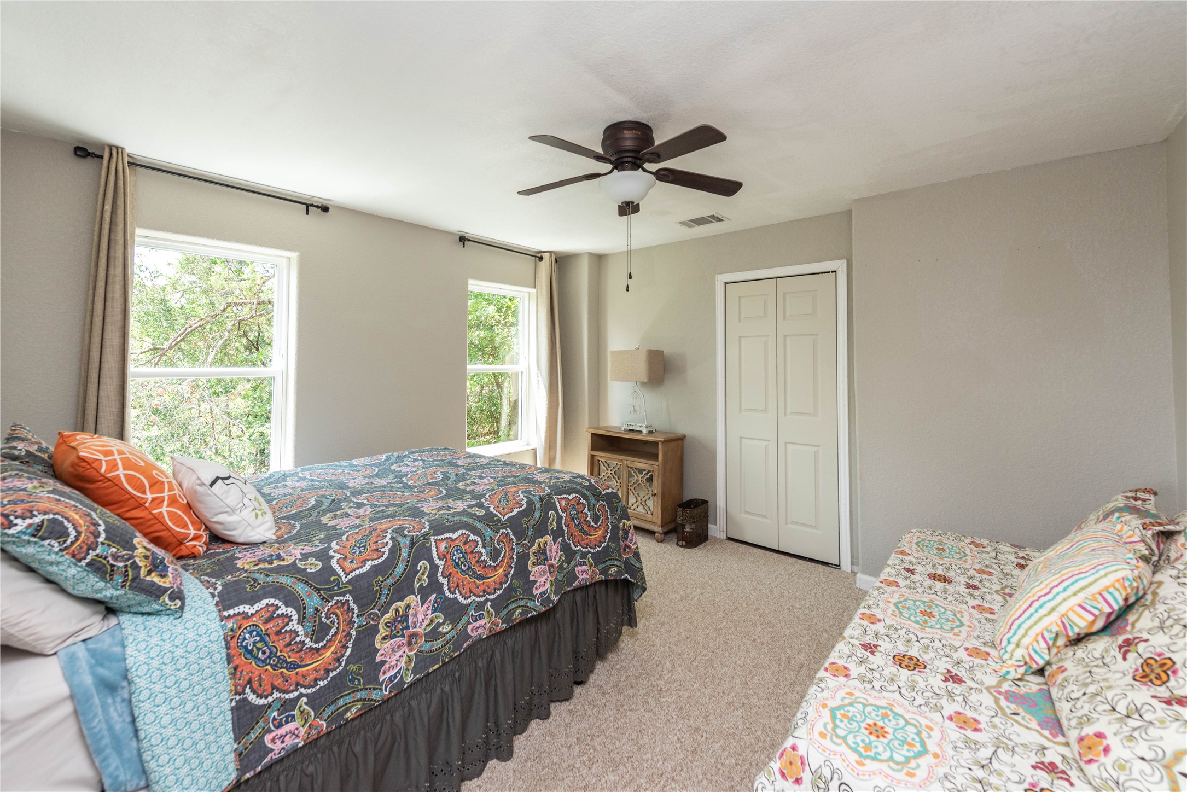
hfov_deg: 104.2
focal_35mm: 14
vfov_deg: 81.2
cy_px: 396
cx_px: 594
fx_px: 462
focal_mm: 14
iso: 800
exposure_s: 1/125
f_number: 5.6
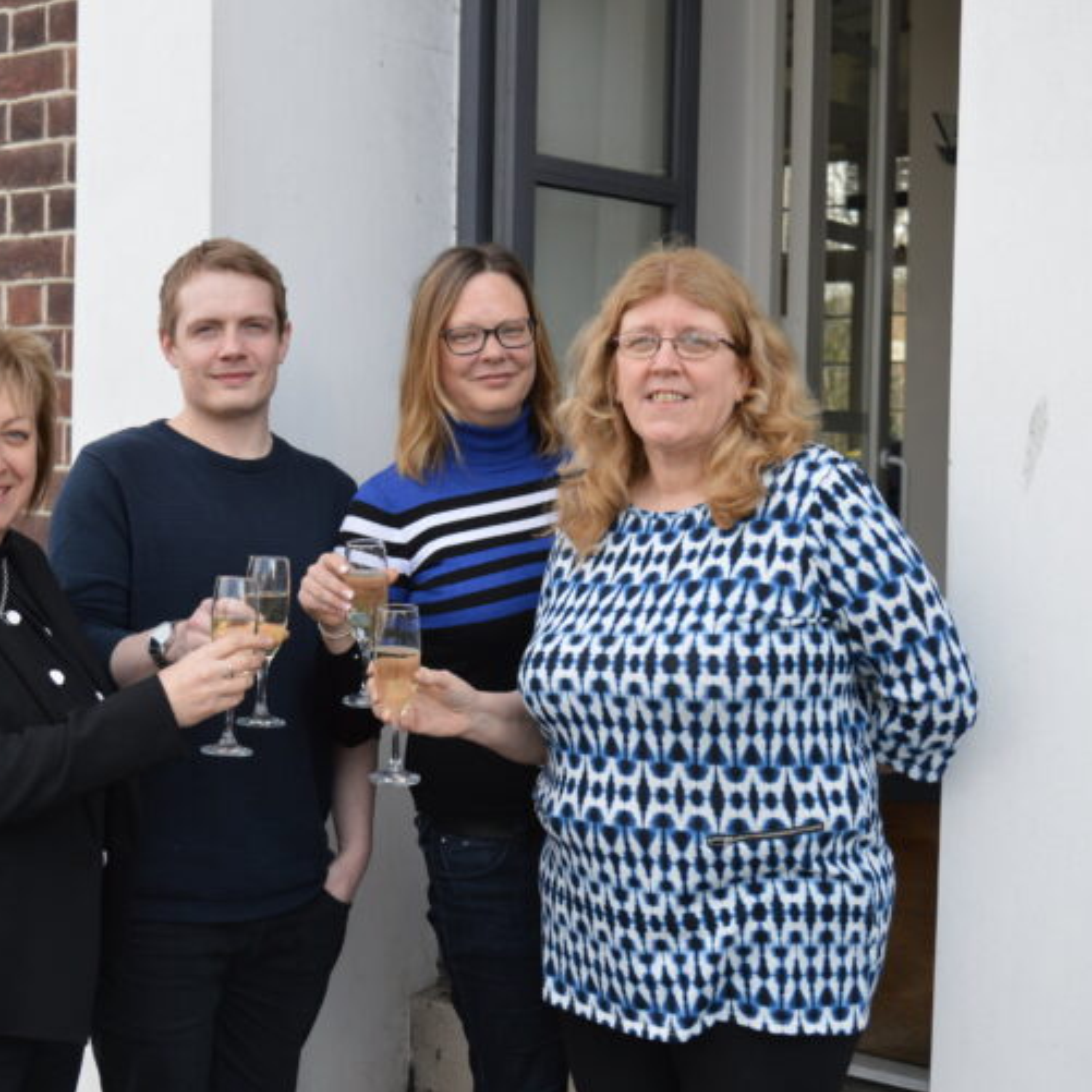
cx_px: 418
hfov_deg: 30.1
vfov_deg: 30.2
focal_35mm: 57
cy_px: 555
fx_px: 2022
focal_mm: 29
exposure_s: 1/125
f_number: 5.6
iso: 140
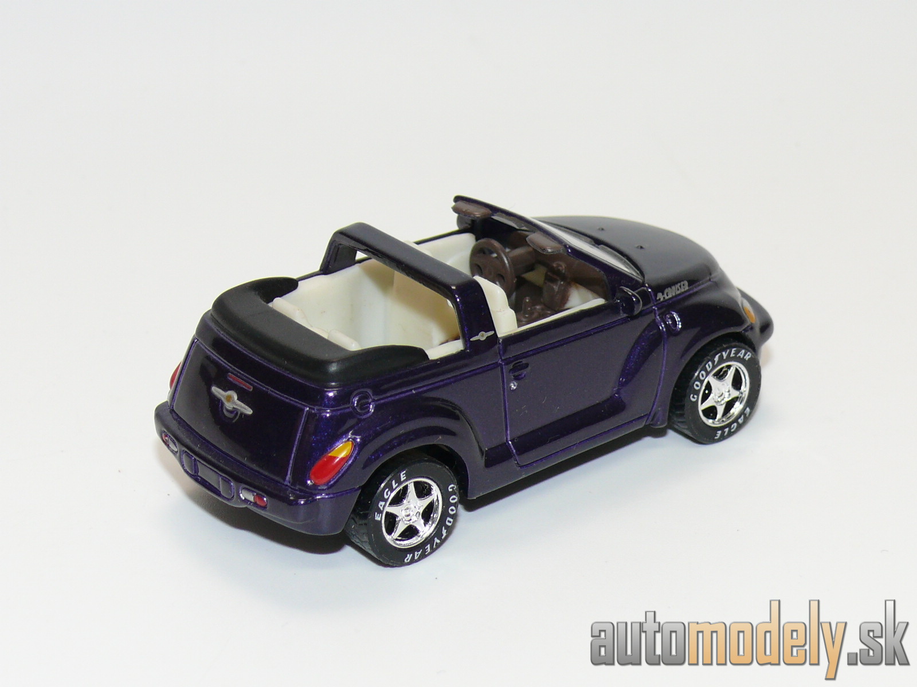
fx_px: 2702
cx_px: 458
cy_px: 344
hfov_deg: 19.3
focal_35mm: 102
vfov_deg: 14.5
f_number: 4
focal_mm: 13.3
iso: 100
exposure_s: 1/30
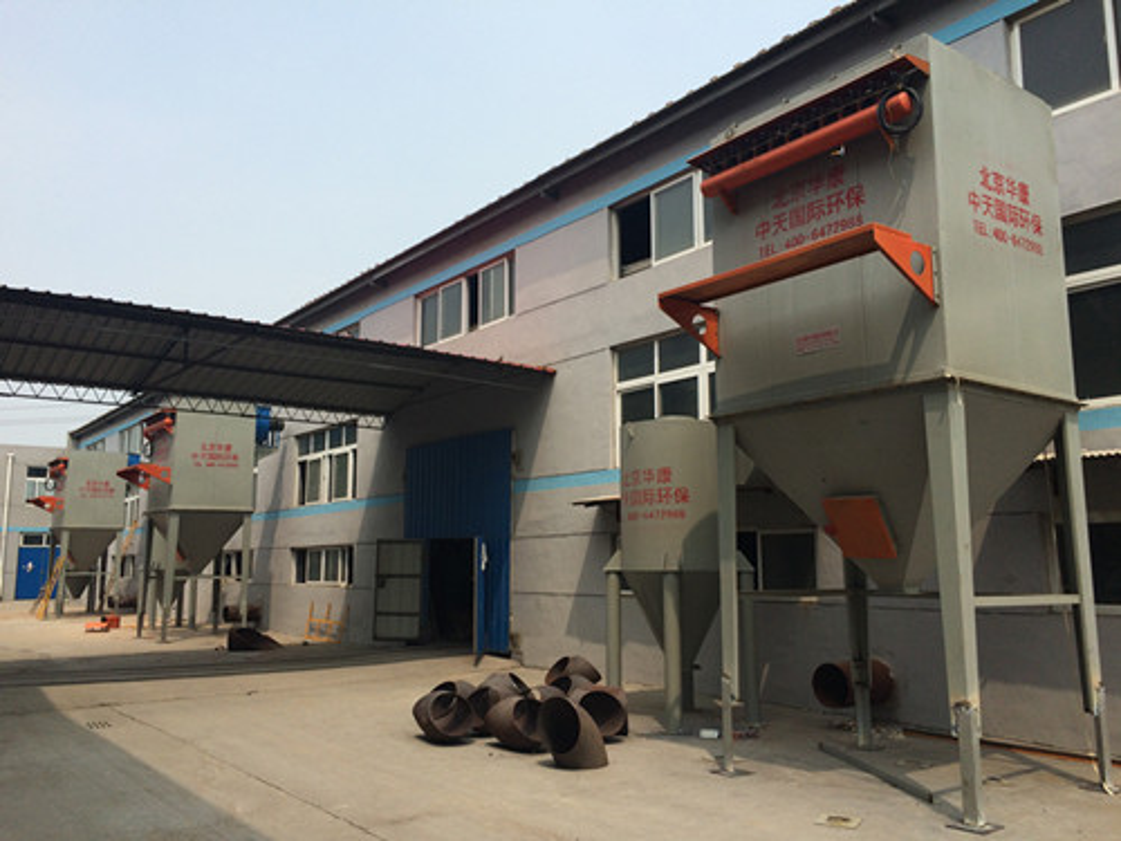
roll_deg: -0.1
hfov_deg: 61.7
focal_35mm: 29
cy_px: 420
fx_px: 939
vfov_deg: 48.2
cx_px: 560
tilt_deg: +8.4
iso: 32
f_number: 2.2
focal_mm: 4.15
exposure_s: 1/2283
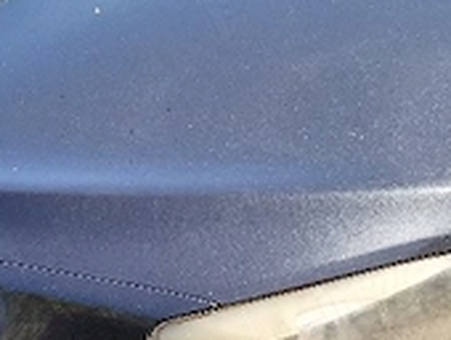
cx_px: 58
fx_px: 1057
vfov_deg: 17.9
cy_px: 321
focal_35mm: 81
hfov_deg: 23.5
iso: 50
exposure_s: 1/370
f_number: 1.8
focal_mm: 6.4
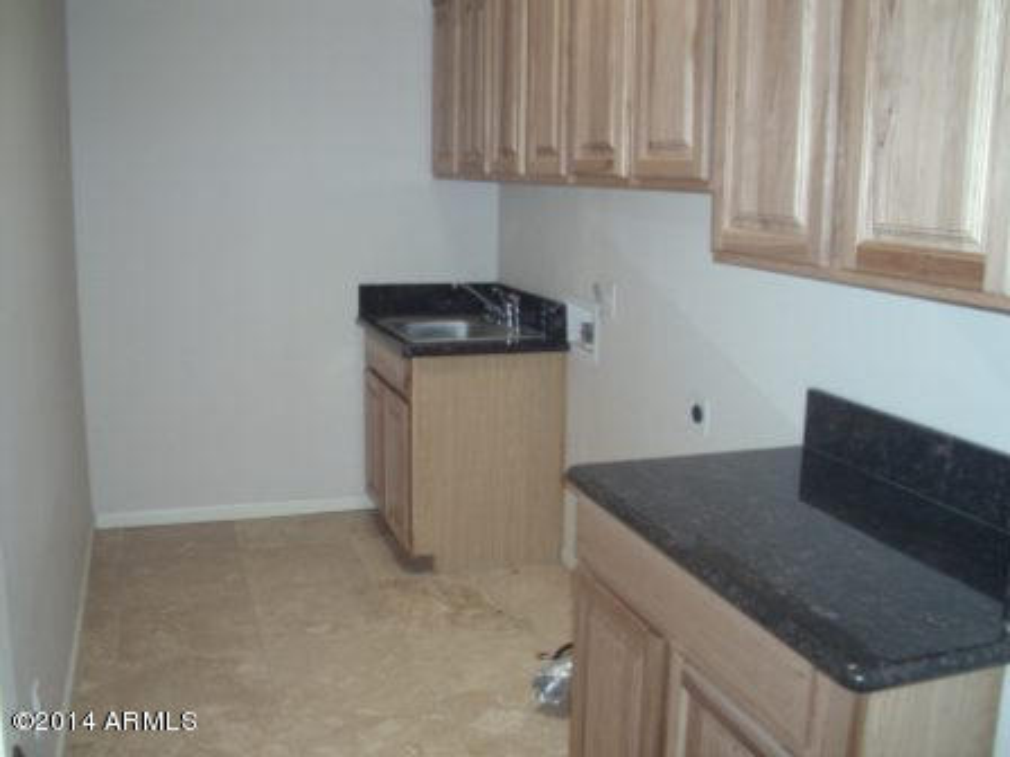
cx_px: 505
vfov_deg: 37.7
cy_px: 378
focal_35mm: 38
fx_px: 1109
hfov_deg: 49.0
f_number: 2.9
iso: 200
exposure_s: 1/60
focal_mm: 6.3
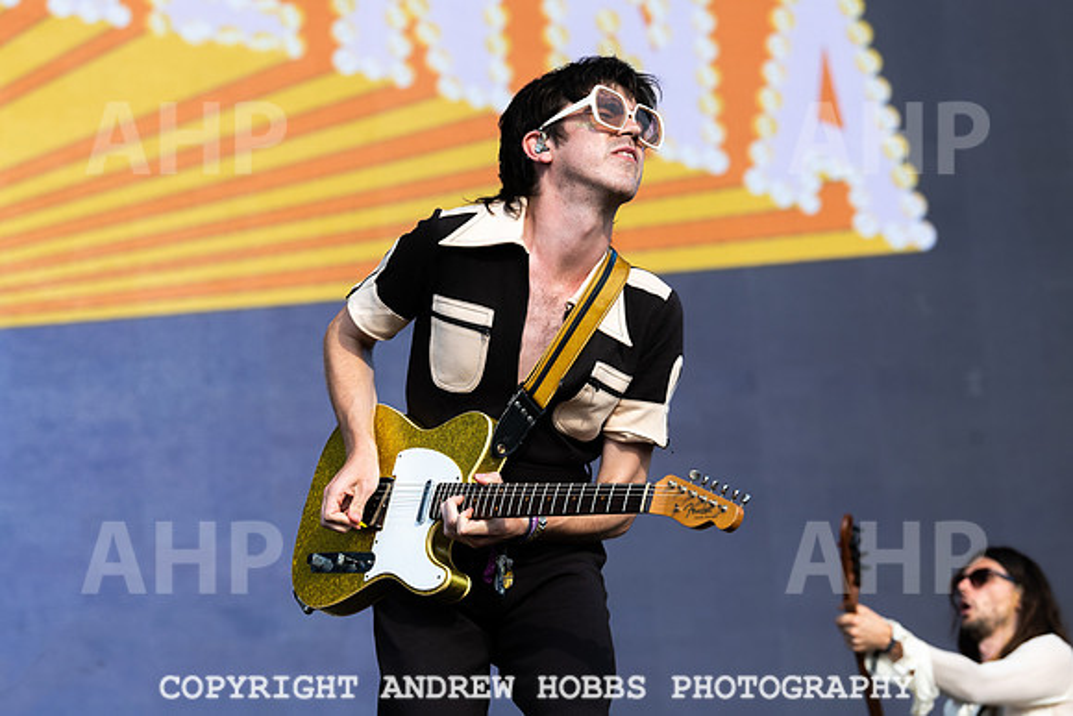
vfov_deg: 11.4
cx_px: 536
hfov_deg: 17.1
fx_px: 3577
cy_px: 358
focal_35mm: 120
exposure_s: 1/1250
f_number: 5
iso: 200
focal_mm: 120
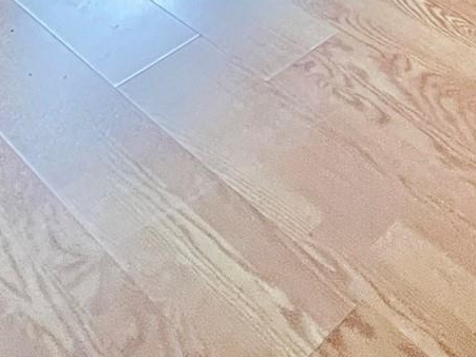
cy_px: -429
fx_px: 811
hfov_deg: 30.0
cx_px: 496
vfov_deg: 16.2
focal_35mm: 59
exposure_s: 1/78
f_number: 1.8
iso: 250
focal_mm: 1.57
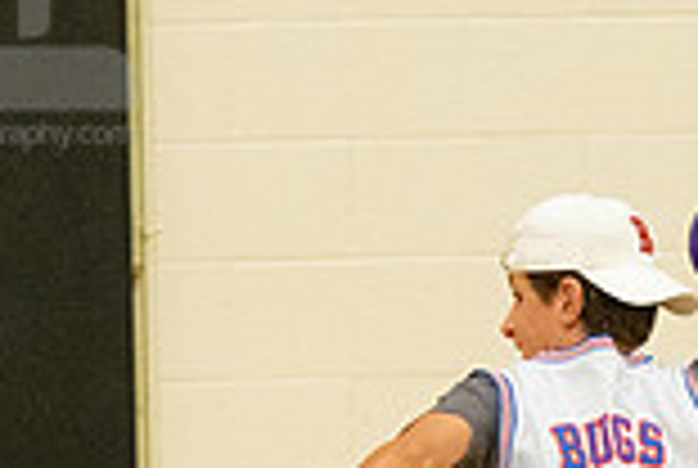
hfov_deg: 4.1
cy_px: 610
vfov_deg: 2.7
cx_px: 639
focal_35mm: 504
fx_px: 9791
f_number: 4.5
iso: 6400
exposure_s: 1/800
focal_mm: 135
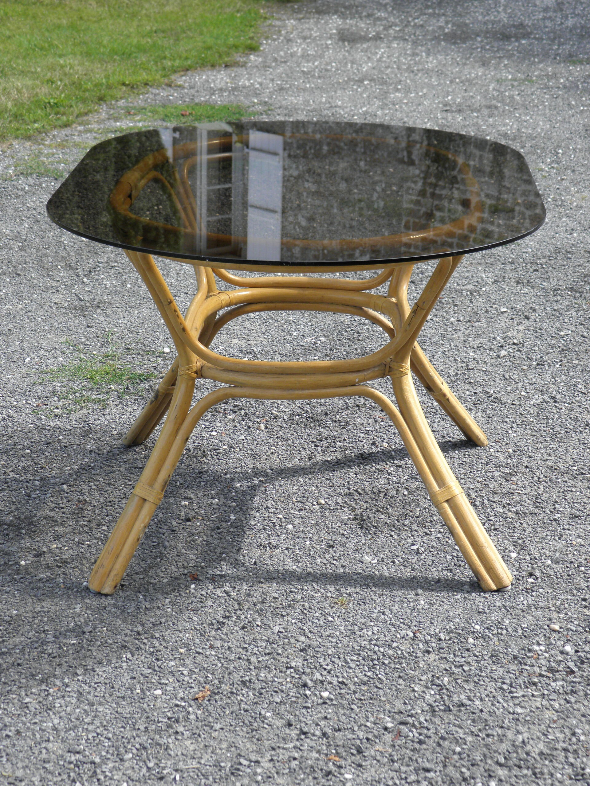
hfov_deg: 18.4
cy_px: 393
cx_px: 295
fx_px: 1818
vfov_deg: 24.4
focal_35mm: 80
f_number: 4.4
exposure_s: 1/160
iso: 100
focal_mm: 14.3
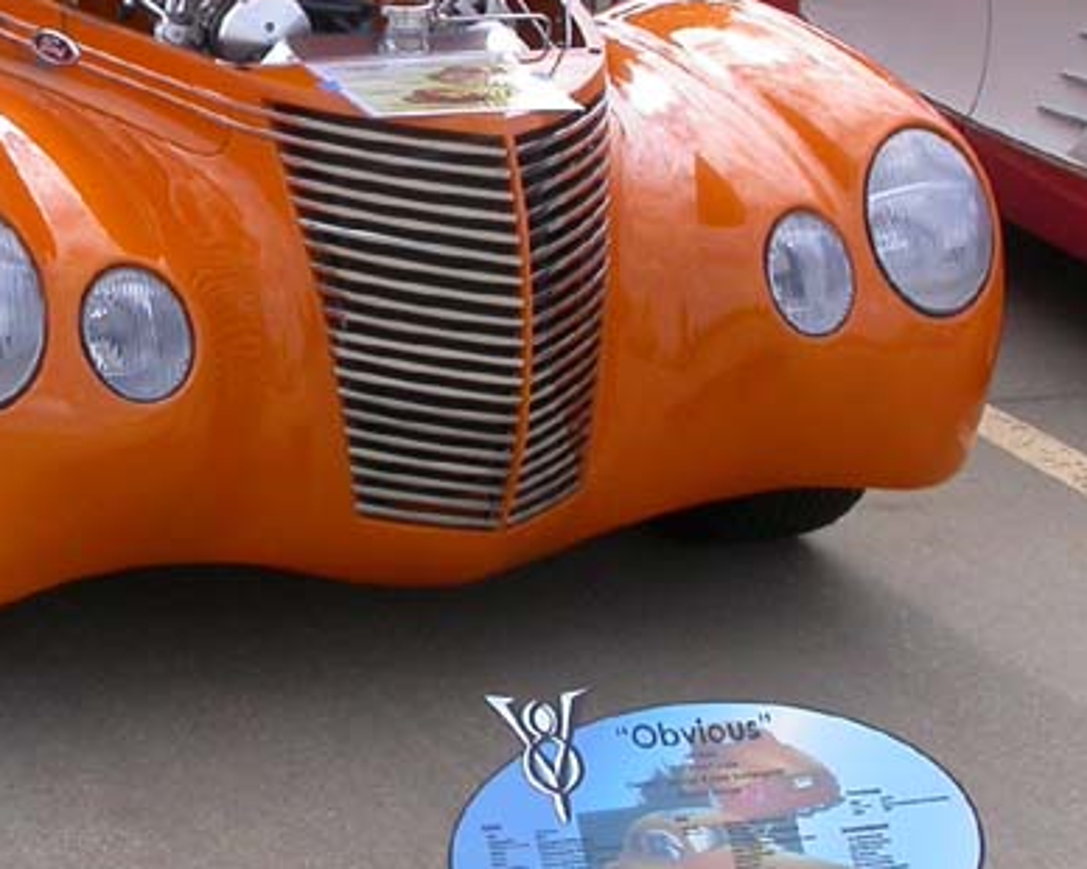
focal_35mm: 98
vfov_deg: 15.6
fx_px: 3151
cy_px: 179
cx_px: 171
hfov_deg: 19.3
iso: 100
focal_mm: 7.85
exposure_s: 1/254
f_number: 6.7
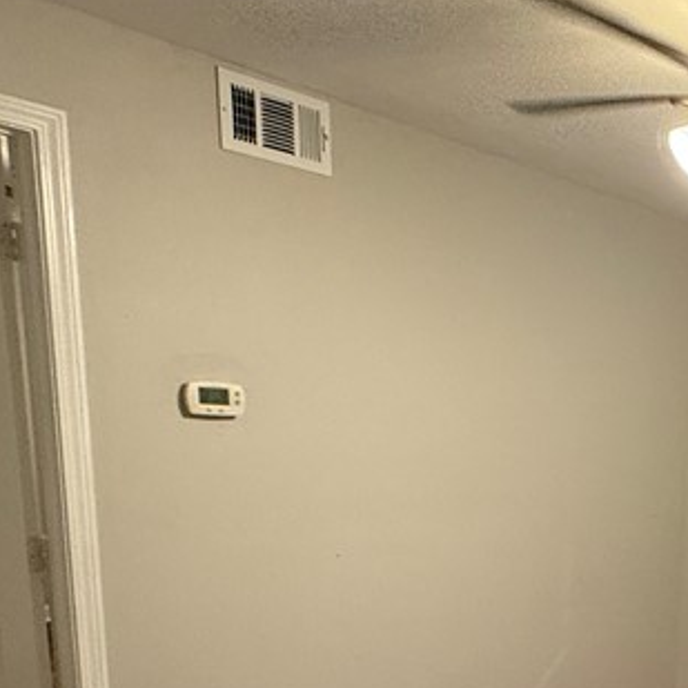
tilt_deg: -11.4
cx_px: 799
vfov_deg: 38.3
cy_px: 612
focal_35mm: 41
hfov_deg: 34.0
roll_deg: -5.4
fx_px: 922
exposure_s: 1/60
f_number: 2.2
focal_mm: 2.22
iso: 400
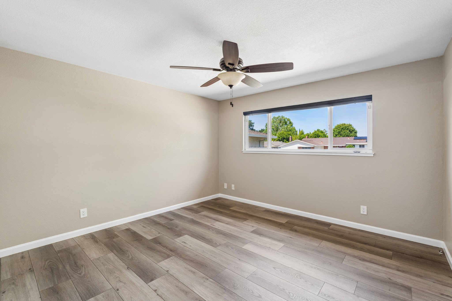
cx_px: 226
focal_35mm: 16
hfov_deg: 96.7
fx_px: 201
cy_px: 150
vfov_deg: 73.7
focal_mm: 16
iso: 400
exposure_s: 1/15
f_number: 8
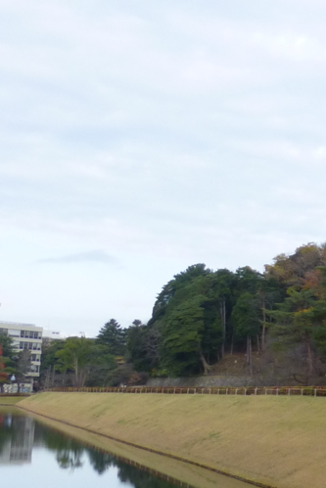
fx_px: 1086
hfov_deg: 15.1
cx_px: 565
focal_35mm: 80
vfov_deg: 25.3
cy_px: 296
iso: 100
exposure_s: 1/320
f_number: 4
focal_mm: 4.3
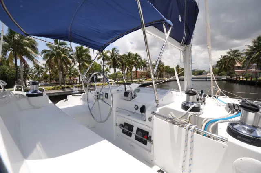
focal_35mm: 15
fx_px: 109
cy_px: 86
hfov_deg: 100.5
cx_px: 130
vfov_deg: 77.2
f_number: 3.5
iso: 200
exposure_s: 1/2500
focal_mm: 10
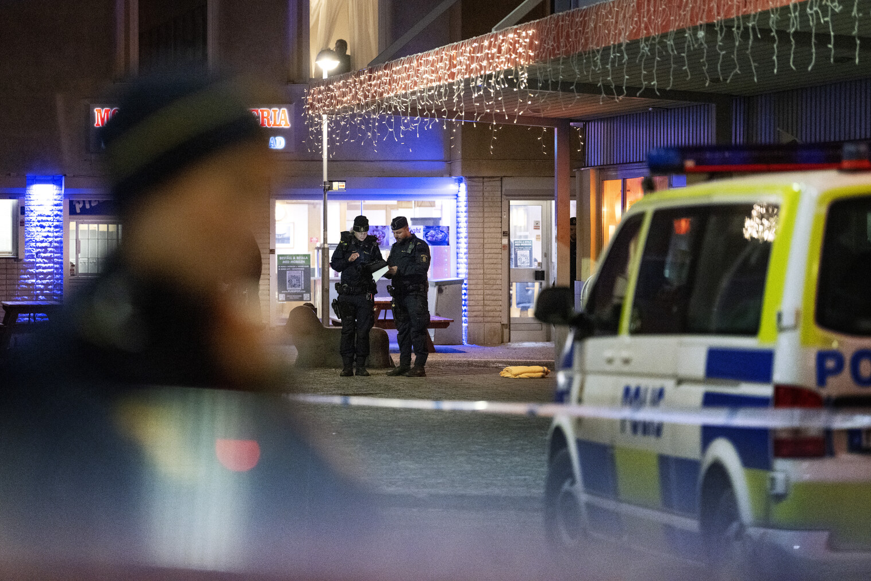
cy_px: 275
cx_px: 432
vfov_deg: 8.1
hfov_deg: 12.2
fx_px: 4089
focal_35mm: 169
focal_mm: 160
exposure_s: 1/200
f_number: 2.8
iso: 6400
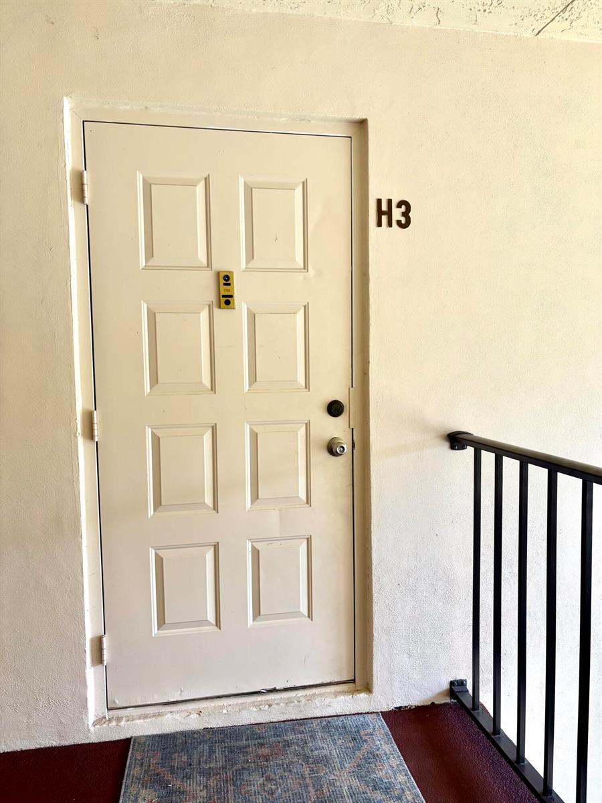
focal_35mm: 26
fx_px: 603
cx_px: 301
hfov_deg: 53.1
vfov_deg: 67.3
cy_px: 402
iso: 100
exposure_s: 1/120
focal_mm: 5.96
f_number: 1.6
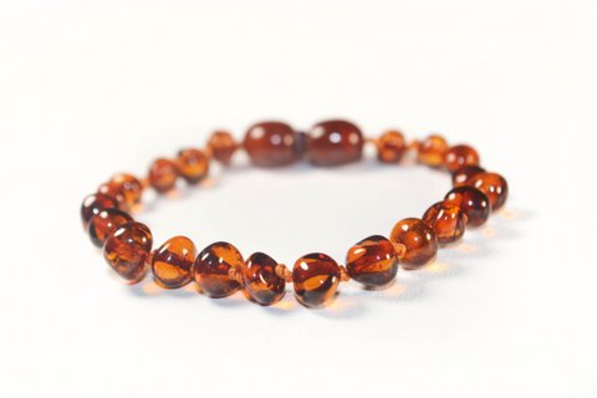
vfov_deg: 16.6
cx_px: 298
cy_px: 199
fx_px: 1368
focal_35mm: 82
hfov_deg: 24.6
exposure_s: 1/100
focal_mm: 55
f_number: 8
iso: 200
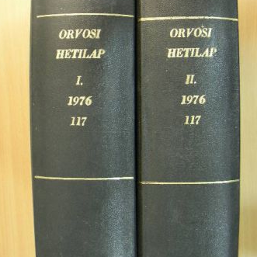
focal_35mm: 46
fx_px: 386
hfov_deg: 36.8
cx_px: 128
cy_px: 102
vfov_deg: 36.6
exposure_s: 1/4
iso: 113
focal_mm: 6.3
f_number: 3.5
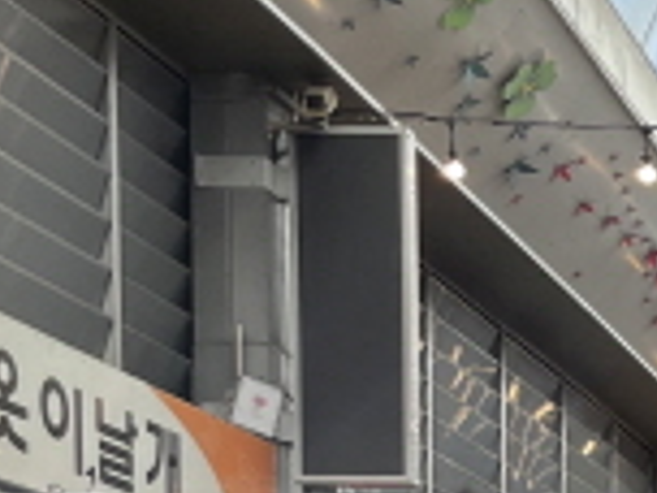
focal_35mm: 120
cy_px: 992
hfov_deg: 14.6
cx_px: 1150
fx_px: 2278
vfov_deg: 11.2
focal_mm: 5.1
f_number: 1.6
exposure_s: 1/120
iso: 64
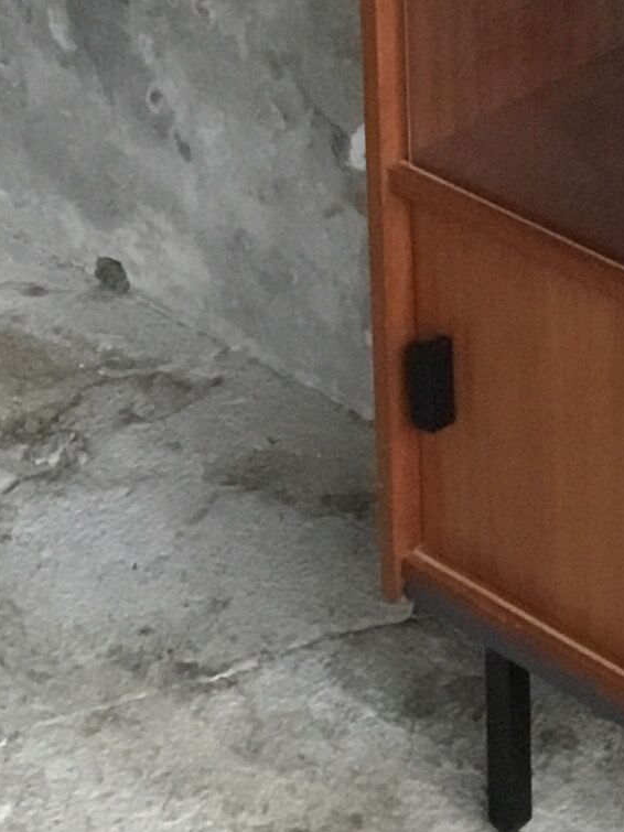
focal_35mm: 134
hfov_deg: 10.6
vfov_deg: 13.4
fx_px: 3222
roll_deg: +1.0
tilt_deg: -15.7
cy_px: -601
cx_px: 975
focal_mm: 3.3
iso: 200
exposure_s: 1/33
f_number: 2.4
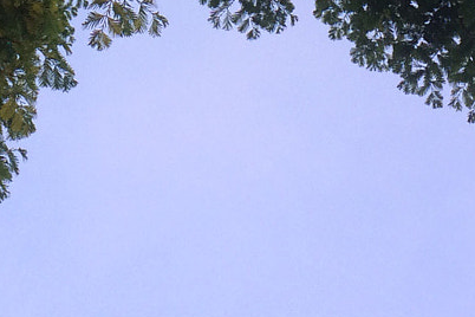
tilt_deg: +61.7
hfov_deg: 17.0
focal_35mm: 120
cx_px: 118
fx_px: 1583
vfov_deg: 10.4
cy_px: -330
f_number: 2.2
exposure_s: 1/250
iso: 32
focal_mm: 4.15
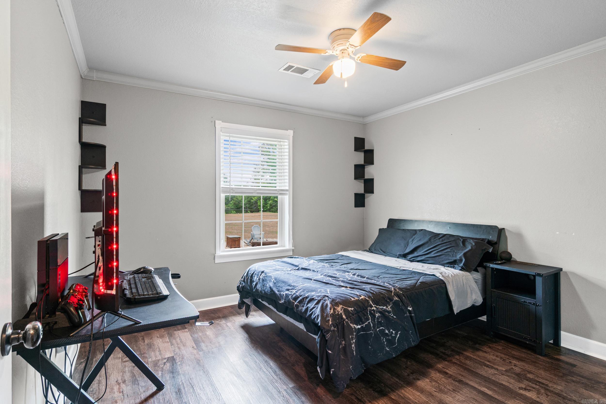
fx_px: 303
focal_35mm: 18
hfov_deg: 90.0
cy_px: 202
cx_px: 303
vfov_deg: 67.4
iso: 250
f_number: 9
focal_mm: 12
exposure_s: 1.3
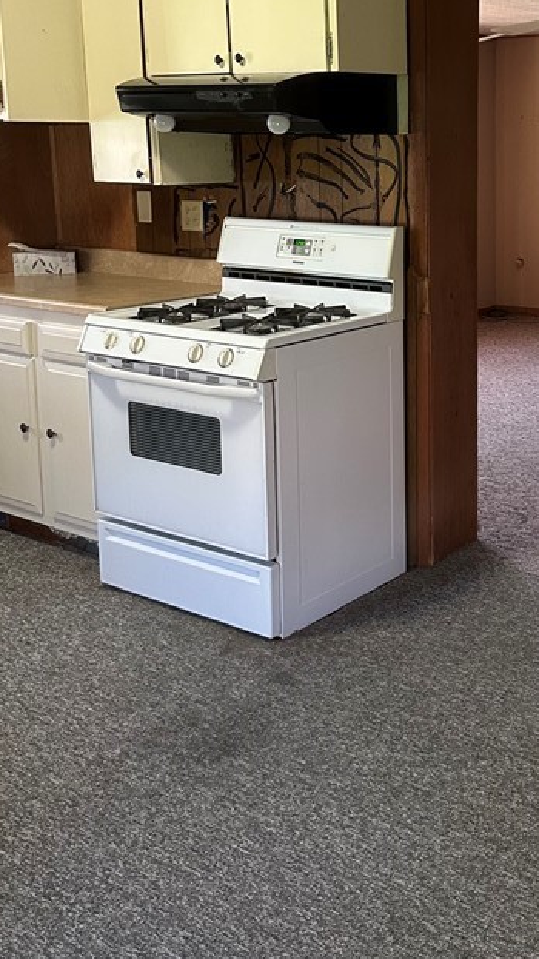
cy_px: 337
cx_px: 457
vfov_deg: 46.8
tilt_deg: -9.9
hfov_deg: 27.0
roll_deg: -0.6
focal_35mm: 43
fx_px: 1094
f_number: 1.78
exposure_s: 1/60
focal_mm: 6.86
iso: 400
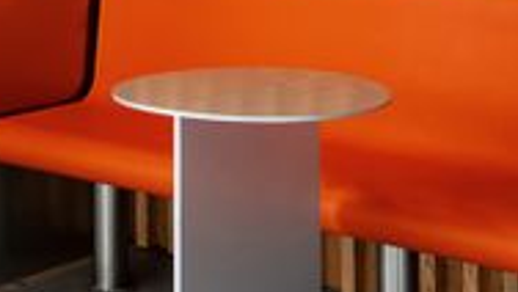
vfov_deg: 11.3
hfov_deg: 20.7
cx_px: 175
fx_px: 1416
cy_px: -152
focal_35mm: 103
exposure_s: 1/10
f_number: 8
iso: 640
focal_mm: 43
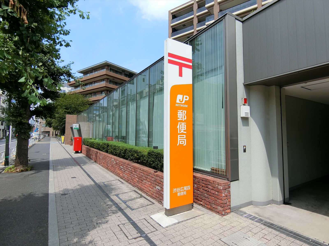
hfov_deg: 84.7
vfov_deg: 68.7
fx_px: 181
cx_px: 164
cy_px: 123
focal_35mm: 19
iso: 80
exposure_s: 1/200
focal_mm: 4.06
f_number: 6.9
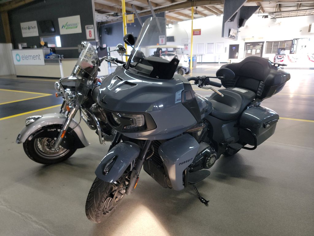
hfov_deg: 71.6
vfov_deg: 56.8
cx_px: 157
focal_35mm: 24
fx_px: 218
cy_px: 118
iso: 285
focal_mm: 6.7
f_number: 1.8
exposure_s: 1/59
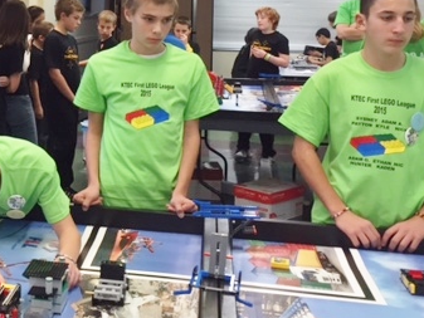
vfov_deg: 26.4
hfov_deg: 33.4
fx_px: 674
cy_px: 101
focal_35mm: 55
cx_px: 58
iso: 64
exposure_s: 1/30
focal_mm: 4.15
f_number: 2.2
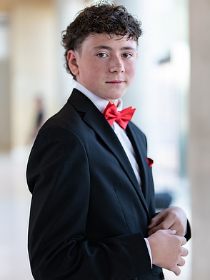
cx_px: 108
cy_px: 126
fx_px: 679
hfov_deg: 17.6
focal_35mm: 84
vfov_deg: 23.3
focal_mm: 50
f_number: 1.2
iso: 100
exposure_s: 1/400
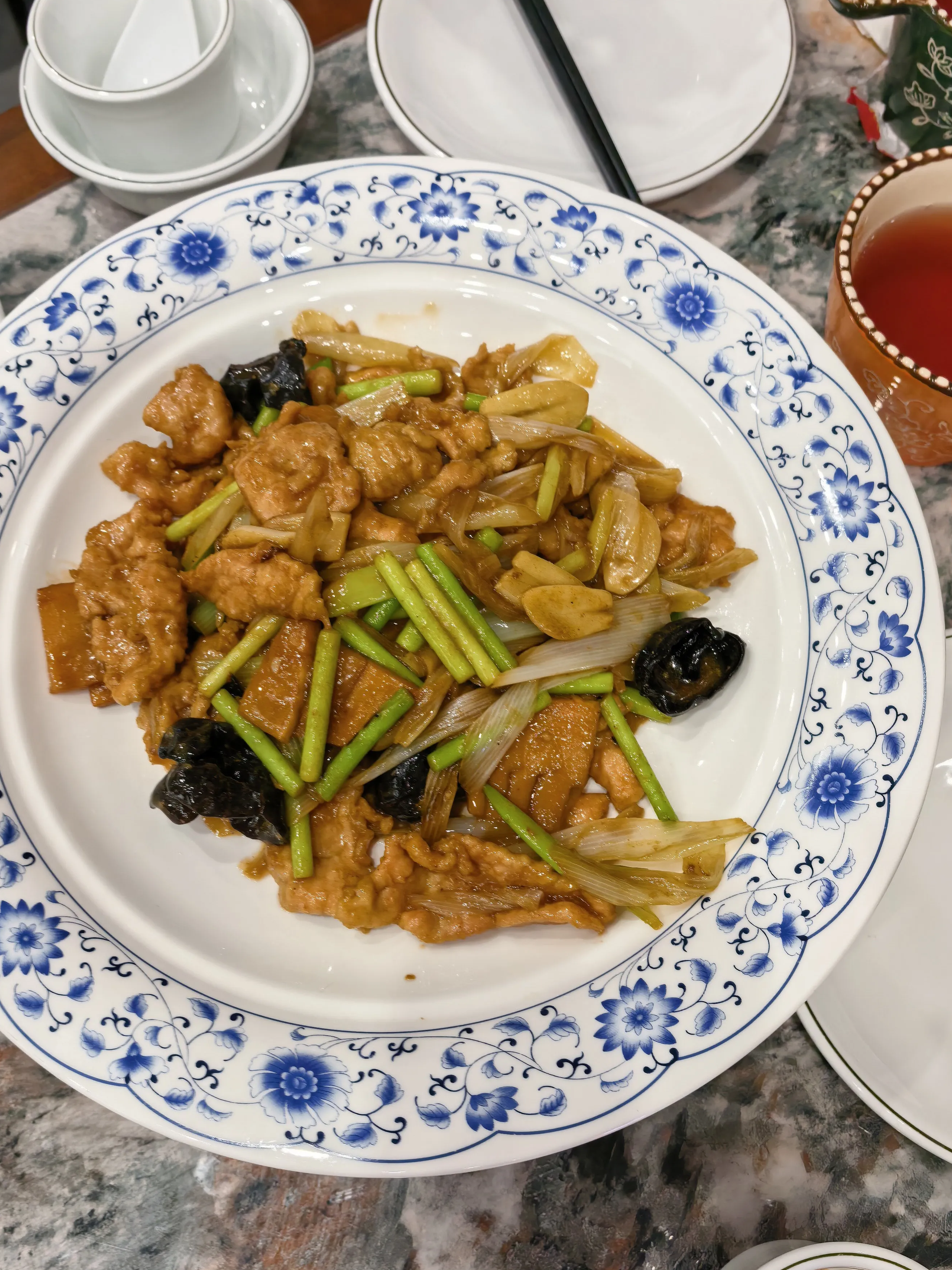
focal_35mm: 28
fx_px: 1027
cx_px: 426
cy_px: 675
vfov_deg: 63.4
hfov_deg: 49.7
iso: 200
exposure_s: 1/33.3
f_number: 2.8
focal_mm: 6.98
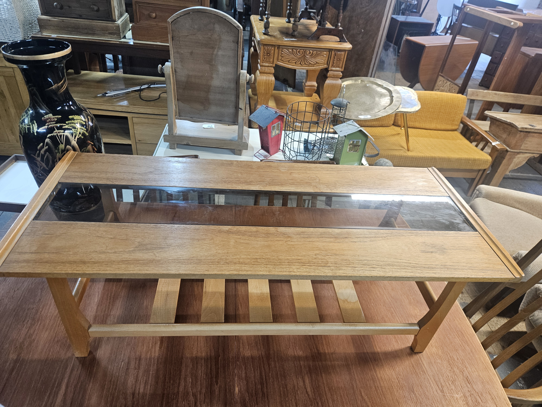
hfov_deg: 73.9
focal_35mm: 23
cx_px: 271
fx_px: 360
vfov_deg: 58.9
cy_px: 204
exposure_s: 1/100
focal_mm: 5.4
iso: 400
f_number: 1.8
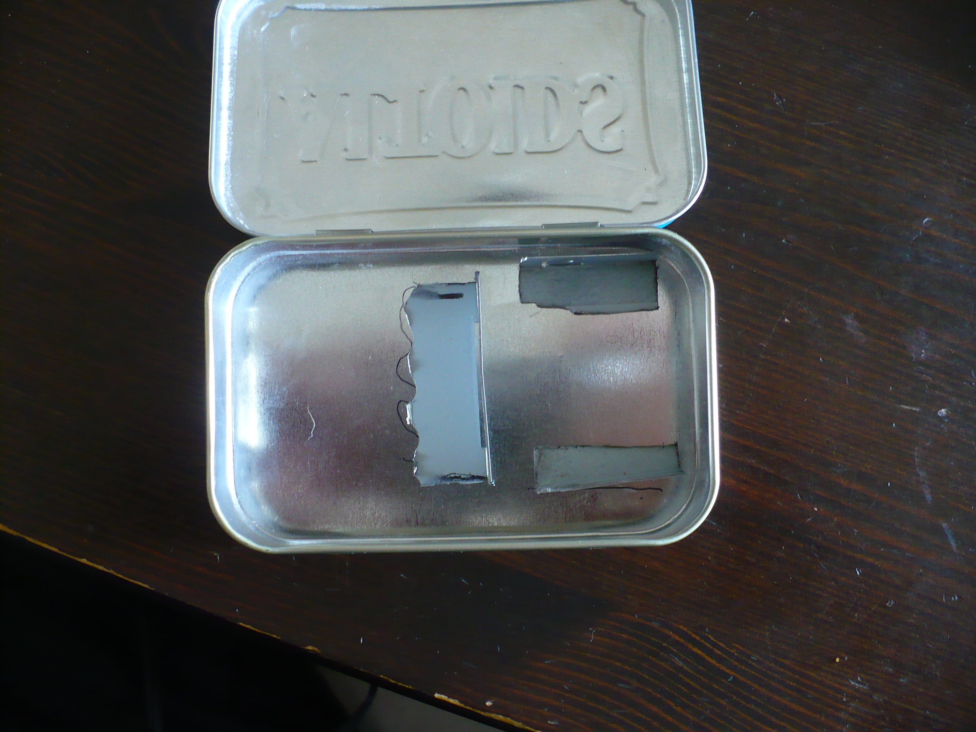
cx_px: 488
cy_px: 366
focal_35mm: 37
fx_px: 1043
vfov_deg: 38.7
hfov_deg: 50.1
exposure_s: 1/8
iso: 200
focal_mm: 6.1
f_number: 2.8
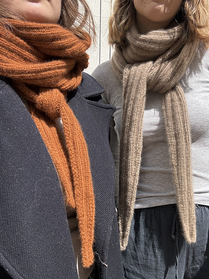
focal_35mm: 30
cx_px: 104
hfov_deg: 46.7
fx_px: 242
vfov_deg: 60.0
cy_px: 140
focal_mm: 2.69
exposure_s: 1/1018
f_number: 1.9
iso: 25
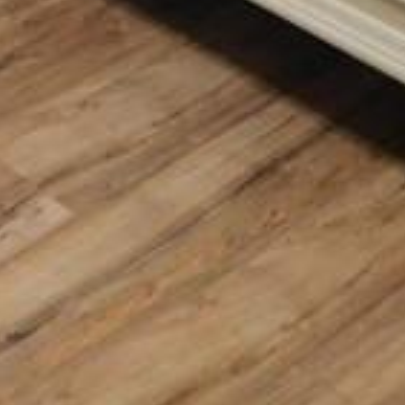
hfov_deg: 11.8
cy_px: -416
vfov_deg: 10.7
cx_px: 290
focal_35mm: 148
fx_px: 1959
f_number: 3
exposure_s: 1/25
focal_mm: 4
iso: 400
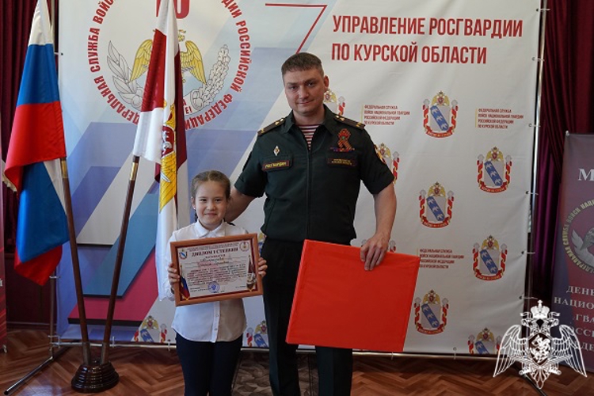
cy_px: 198
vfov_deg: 43.6
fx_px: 495
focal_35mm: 30
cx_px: 297
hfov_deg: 61.9
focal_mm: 30
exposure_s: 1/160
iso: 3200
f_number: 4
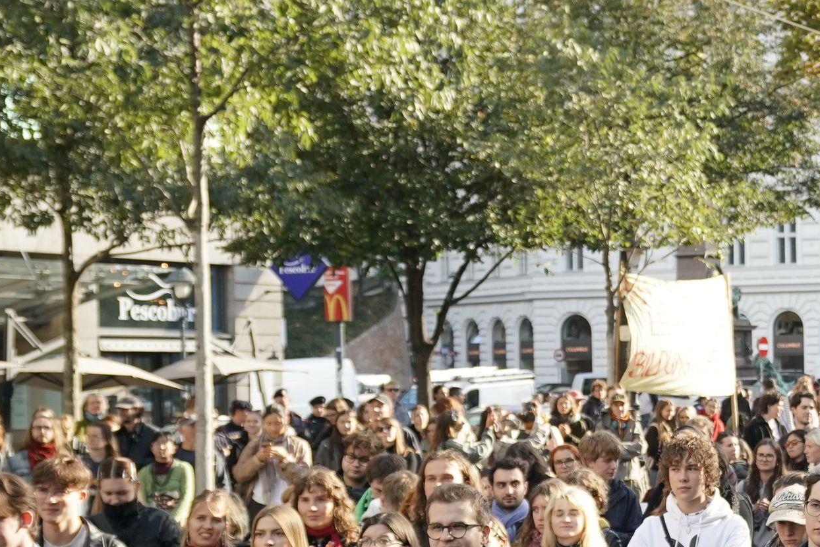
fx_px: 2050
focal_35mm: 90
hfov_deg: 20.7
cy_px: 425
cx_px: 1051
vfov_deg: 15.1
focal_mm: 28
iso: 320
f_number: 3.5
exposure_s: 1/500
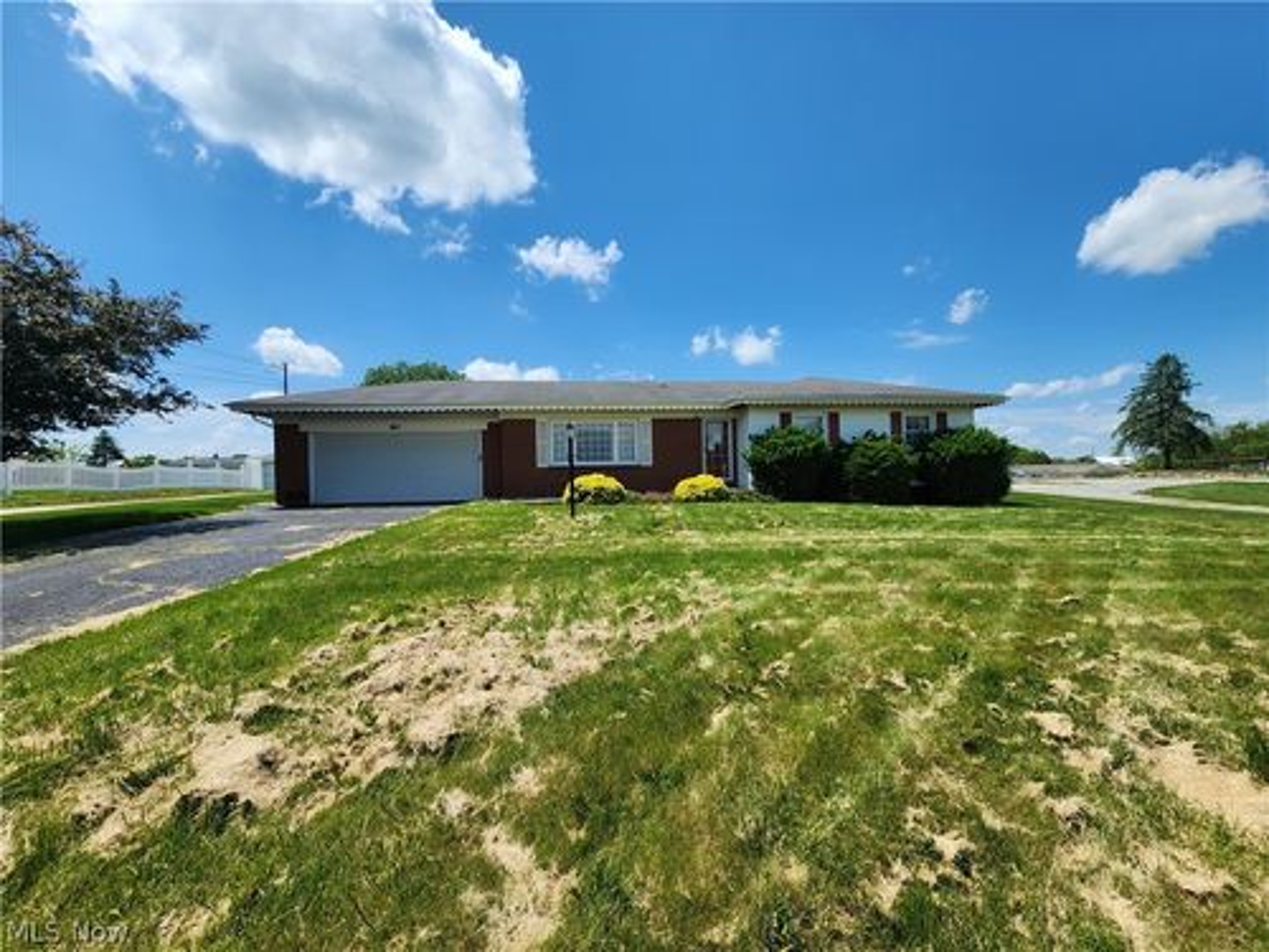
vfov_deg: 89.9
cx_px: 634
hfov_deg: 106.2
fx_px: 477
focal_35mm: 13
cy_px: 476
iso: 50
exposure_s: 1/2384
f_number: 2.2
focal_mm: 2.2
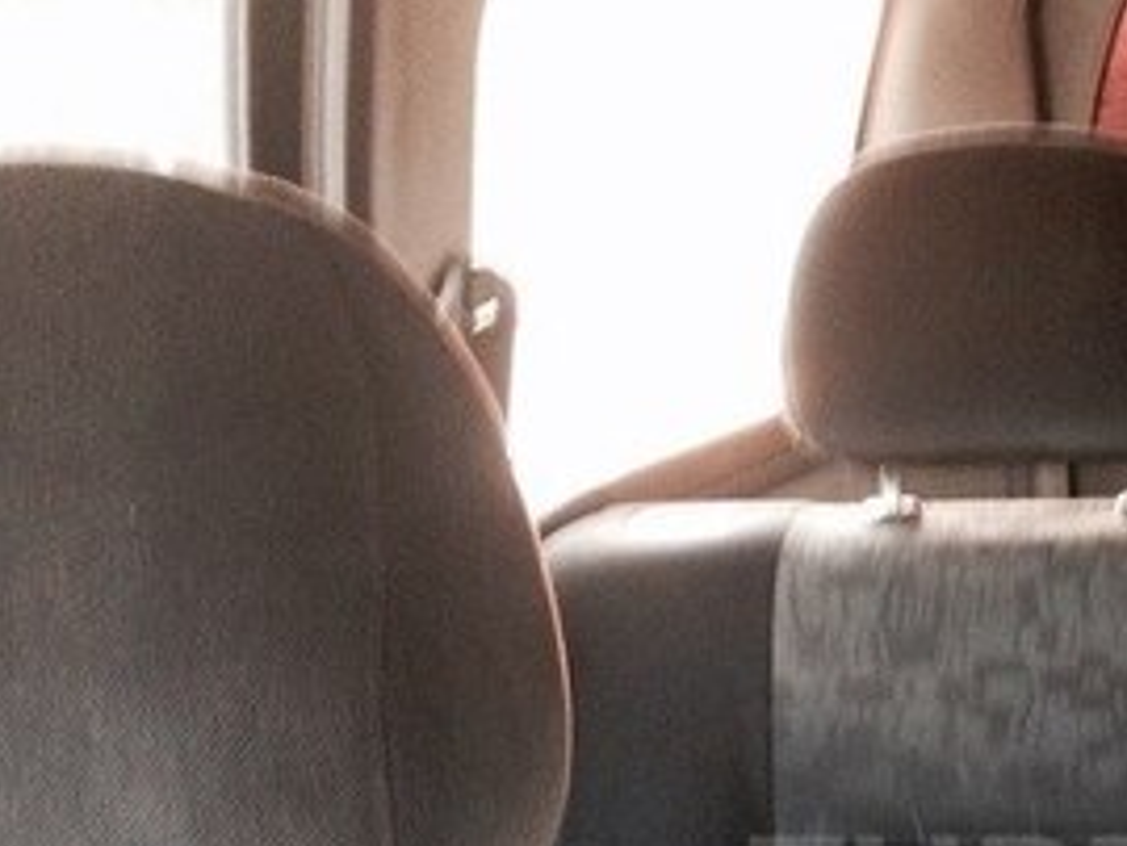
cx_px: 1177
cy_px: 898
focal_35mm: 81
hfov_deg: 23.0
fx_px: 2638
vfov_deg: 17.7
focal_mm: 4.12
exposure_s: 1/20
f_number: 2.4
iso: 200
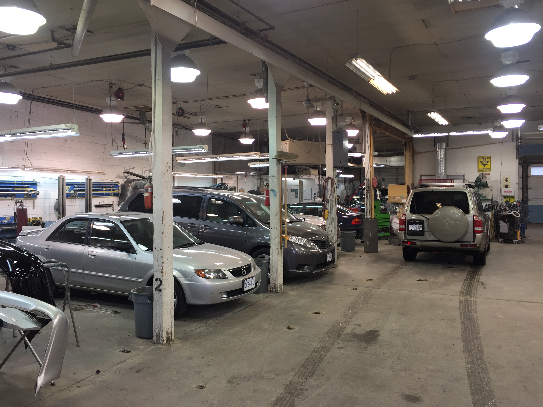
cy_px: 203
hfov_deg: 60.0
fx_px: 471
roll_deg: +0.2
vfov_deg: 46.8
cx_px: 262
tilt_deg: -0.5
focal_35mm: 30
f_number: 2.2
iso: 32
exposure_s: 1/40
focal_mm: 4.15
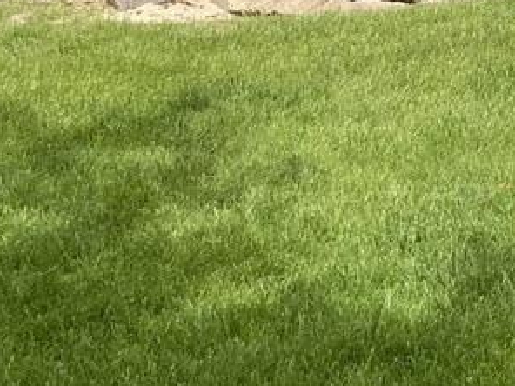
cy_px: -103
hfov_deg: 13.4
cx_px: 687
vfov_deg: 10.3
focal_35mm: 141
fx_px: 2098
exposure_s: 1/944
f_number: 1.8
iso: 16
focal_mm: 3
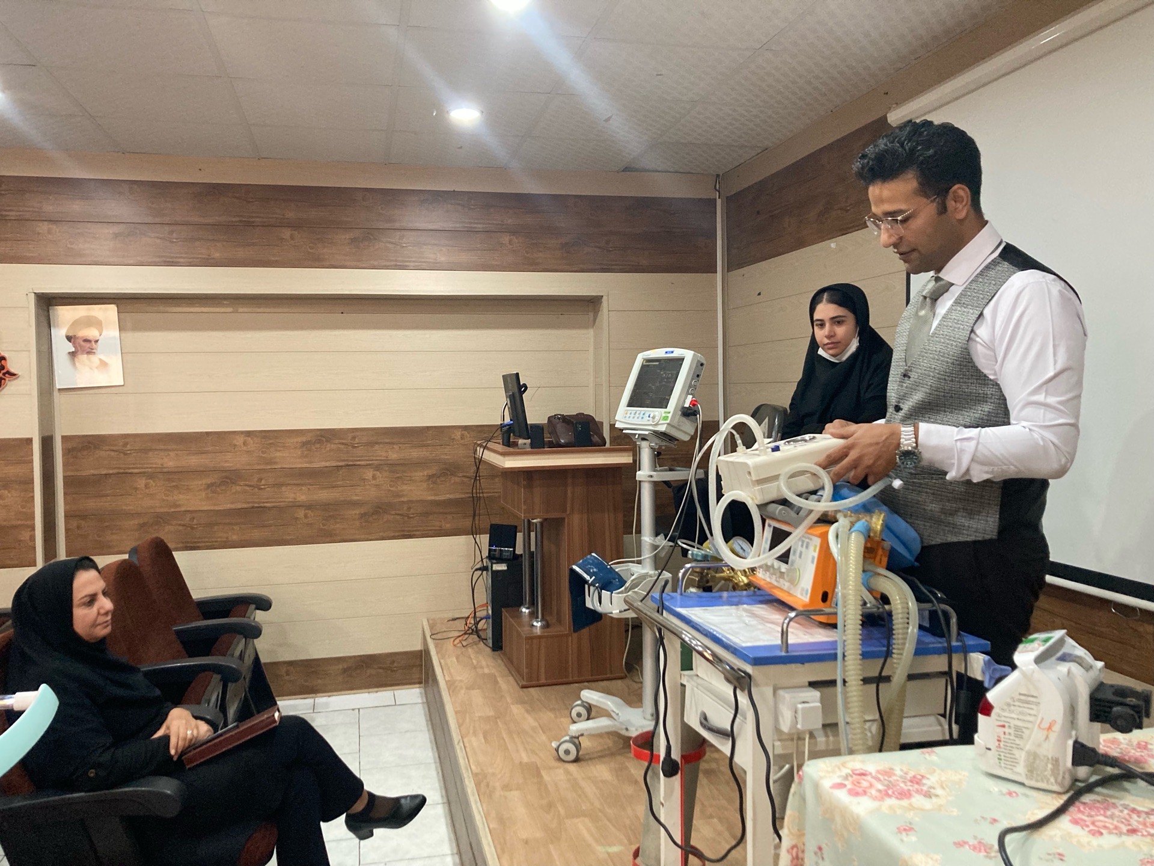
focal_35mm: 28
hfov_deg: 63.4
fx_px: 933
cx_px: 577
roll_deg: +0.8
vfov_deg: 49.7
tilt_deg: -1.5
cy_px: 433
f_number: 1.8
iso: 320
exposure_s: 1/58
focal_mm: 3.99
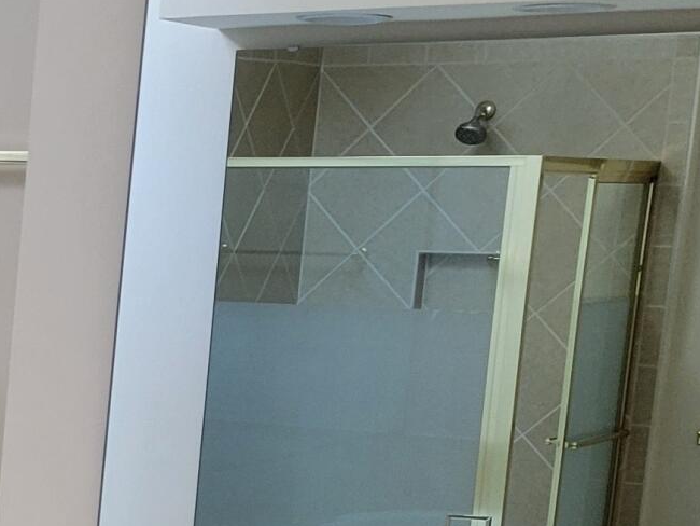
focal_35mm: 120
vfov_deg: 11.6
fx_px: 2428
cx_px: -490
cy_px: 889
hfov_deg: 14.7
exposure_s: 1/40
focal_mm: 5.4
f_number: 1.8
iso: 200
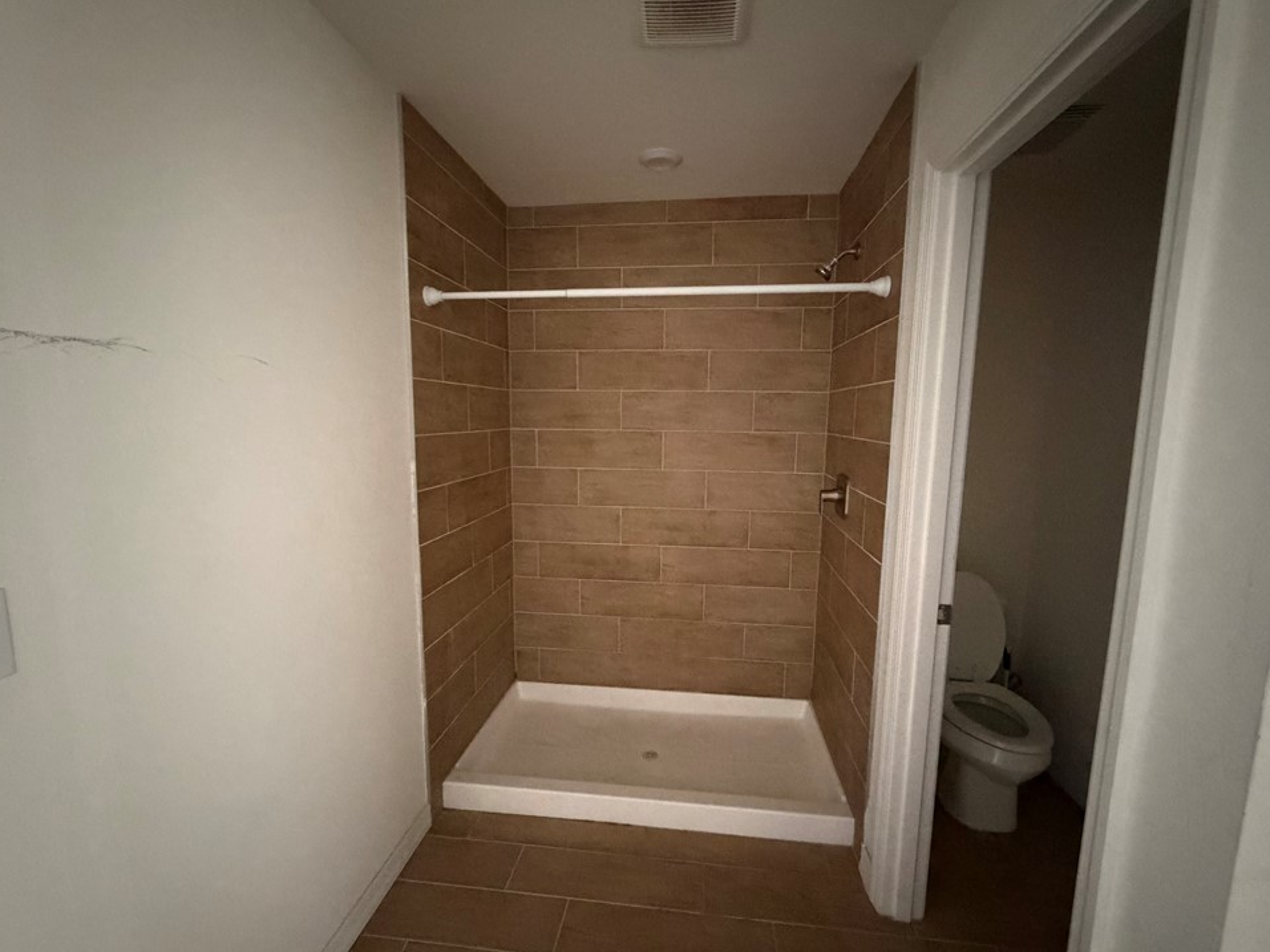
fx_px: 550
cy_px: 486
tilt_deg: -6.9
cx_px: 647
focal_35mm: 15
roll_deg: -0.1
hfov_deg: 98.2
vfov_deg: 81.7
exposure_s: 1/38
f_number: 2.2
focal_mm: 2.22
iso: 1600
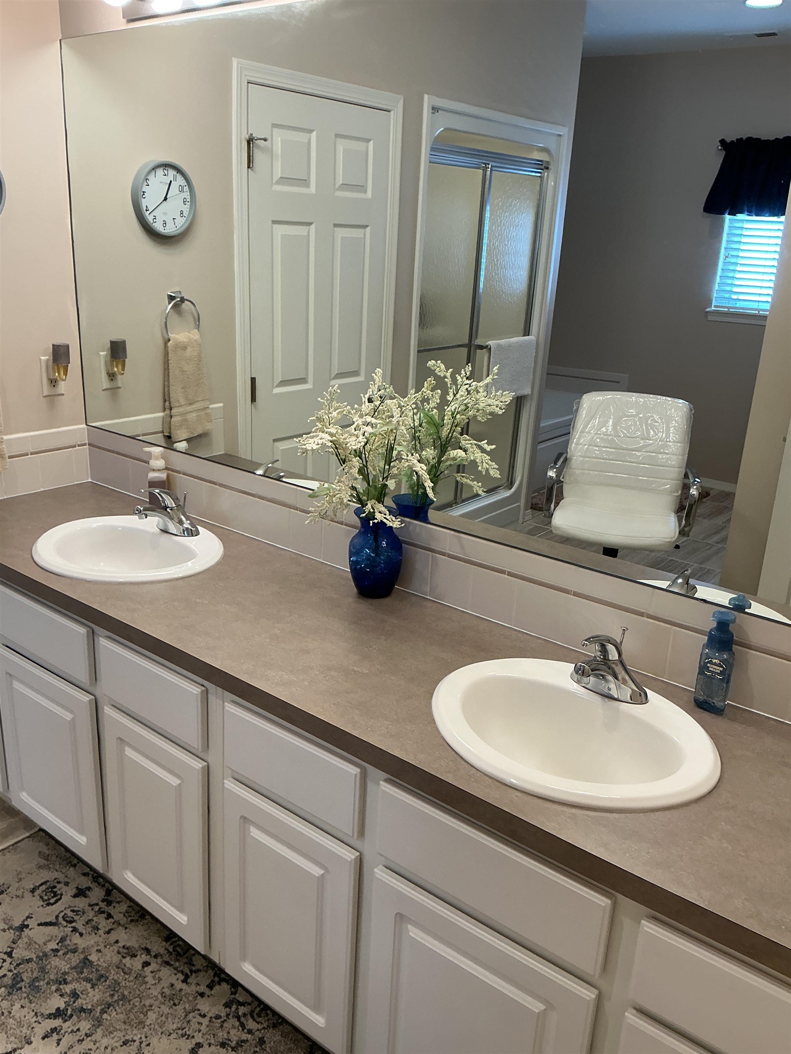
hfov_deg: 48.2
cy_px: 527
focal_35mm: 29
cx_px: 396
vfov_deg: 61.7
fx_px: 884
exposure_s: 1/60
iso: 64
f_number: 1.8
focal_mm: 3
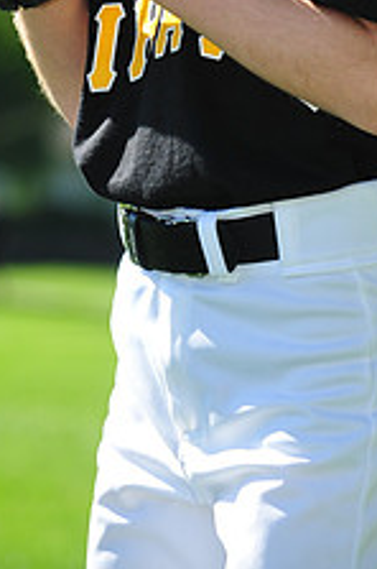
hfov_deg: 5.0
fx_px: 4301
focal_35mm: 273
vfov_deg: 7.5
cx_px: 232
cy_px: -161
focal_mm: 105
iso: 200
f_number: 5
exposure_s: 1/640
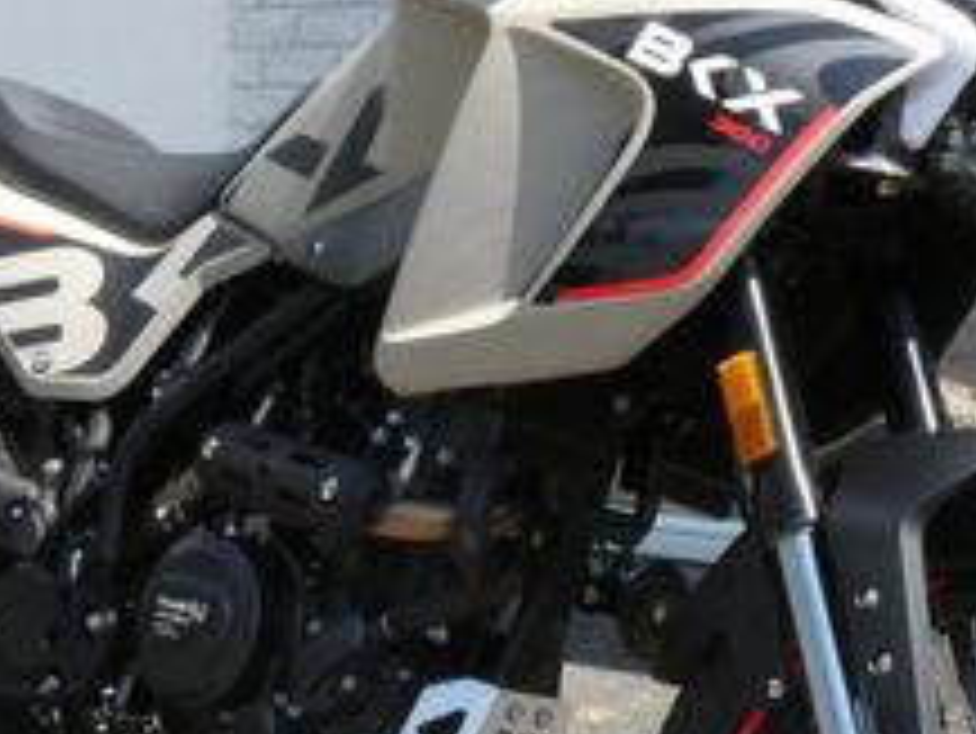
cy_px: 495
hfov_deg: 17.6
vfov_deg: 13.2
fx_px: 3160
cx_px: 414
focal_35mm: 112
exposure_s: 1/1000
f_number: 7.1
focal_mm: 6.8
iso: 800
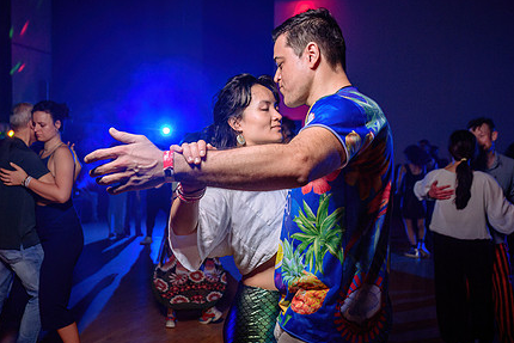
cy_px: 180
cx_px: 219
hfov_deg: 49.4
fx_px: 557
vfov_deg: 34.2
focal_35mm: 39
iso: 800
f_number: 2.8
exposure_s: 1/50
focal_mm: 24
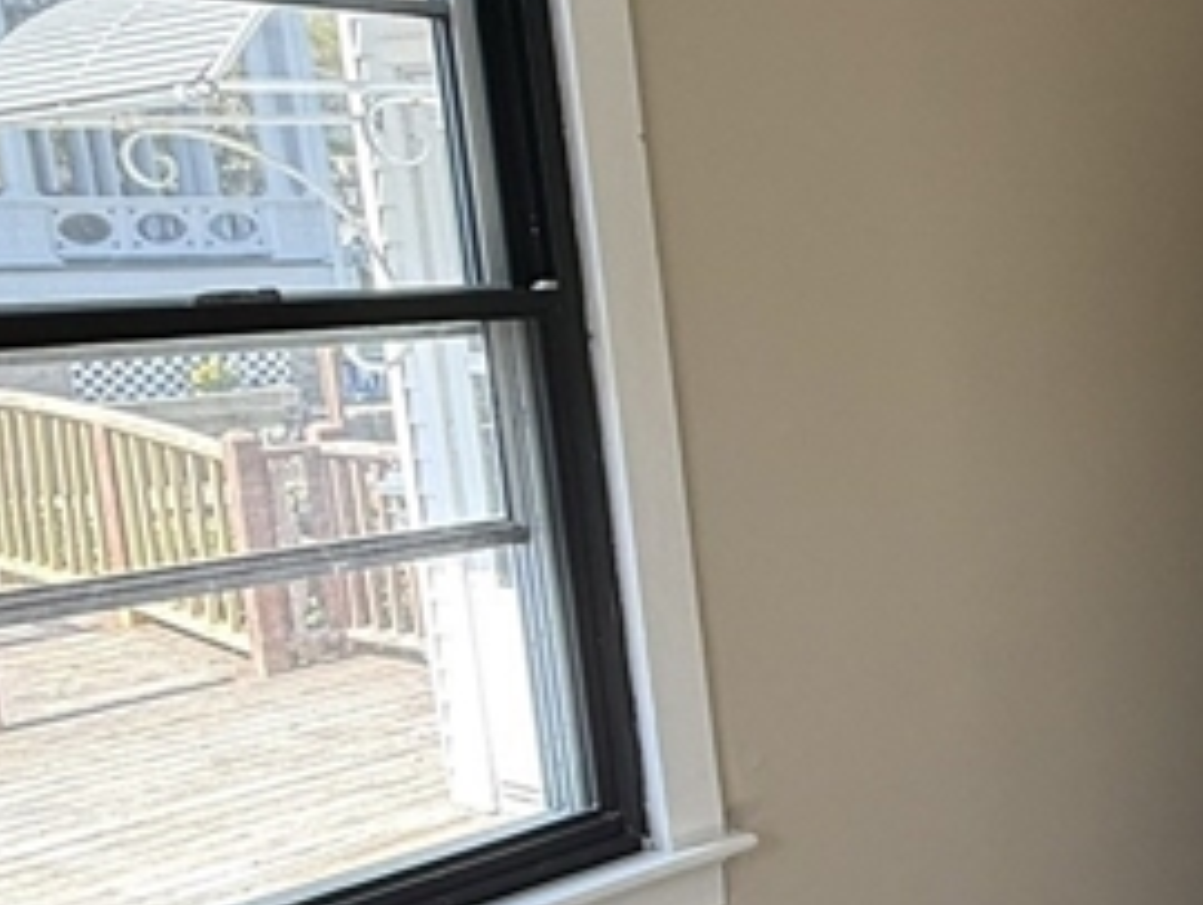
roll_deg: +2.5
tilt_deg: -8.2
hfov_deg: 29.9
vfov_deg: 27.5
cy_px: 553
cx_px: 1506
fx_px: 1844
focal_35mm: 53
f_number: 2.2
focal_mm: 2.22
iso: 80
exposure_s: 1/120
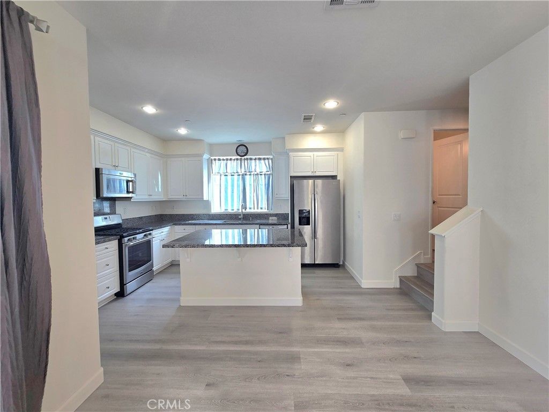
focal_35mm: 13
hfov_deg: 106.2
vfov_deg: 89.9
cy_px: 206
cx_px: 274
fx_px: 206
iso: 50
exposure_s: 1/60.2
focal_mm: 2.2
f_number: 2.2
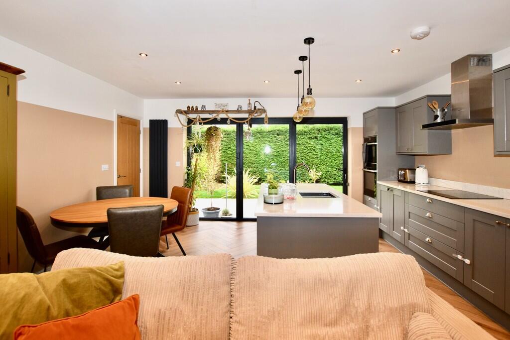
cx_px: 255
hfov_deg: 100.4
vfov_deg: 77.3
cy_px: 170
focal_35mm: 15
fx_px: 213
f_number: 5
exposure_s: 1/100
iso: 800
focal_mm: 10
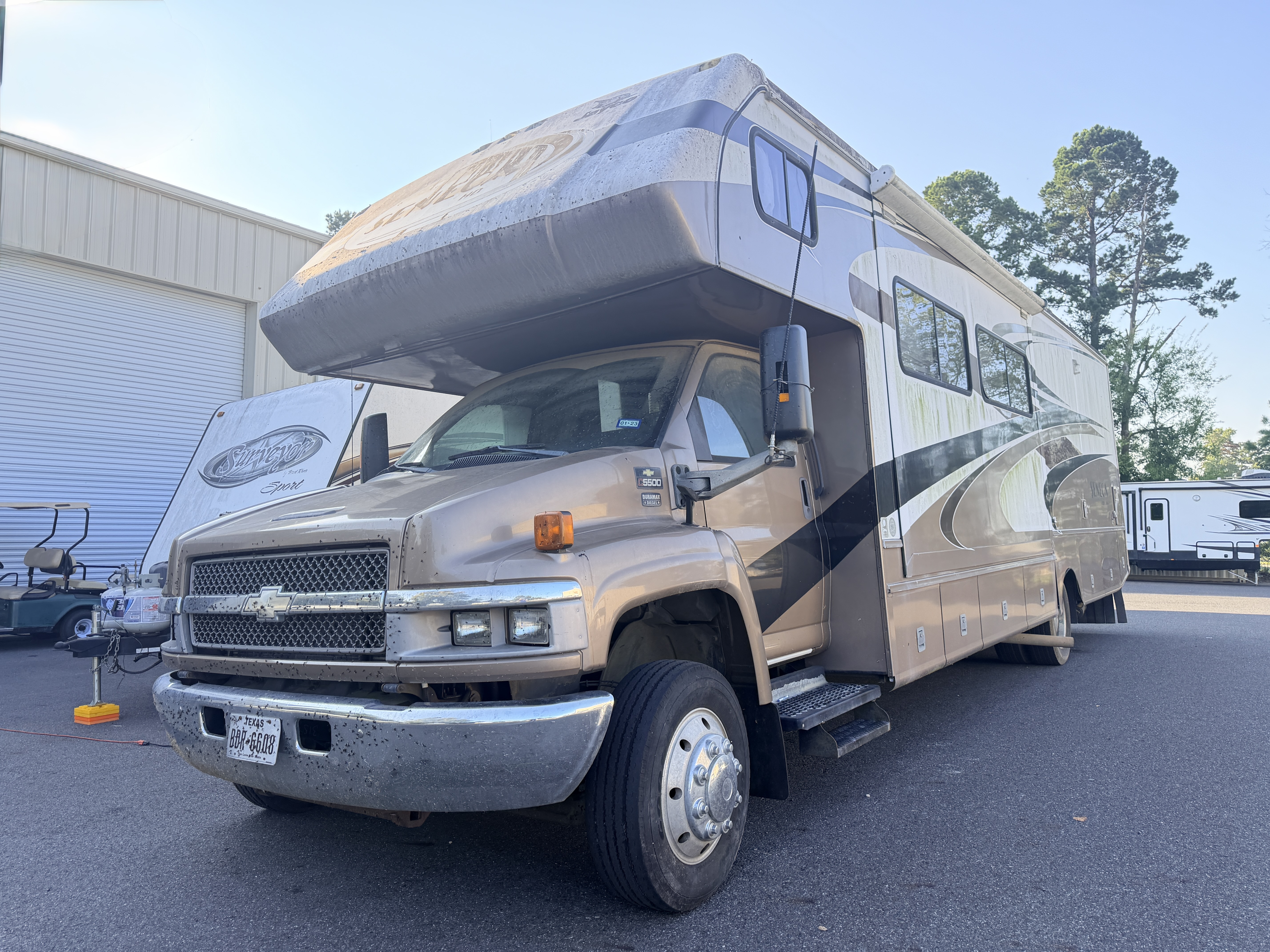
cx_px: 635
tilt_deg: +1.8
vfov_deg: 56.8
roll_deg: -1.2
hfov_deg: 71.6
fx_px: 881
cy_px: 476
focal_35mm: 24
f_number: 1.78
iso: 100
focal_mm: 6.76
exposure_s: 1/822
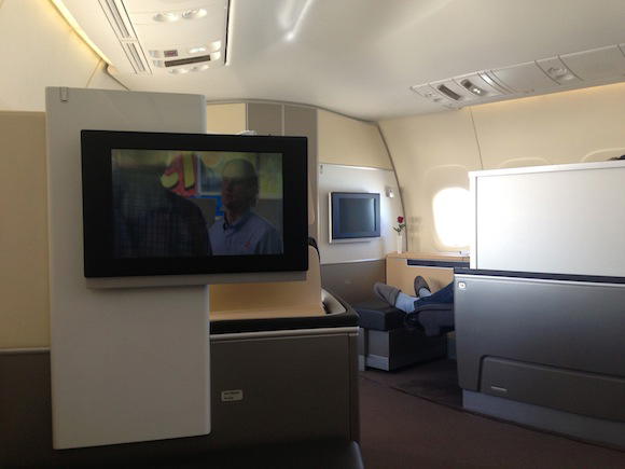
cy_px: 234
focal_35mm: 33
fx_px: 596
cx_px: 312
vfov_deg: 42.9
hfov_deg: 55.4
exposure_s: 1/20
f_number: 2.4
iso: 80
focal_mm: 4.13
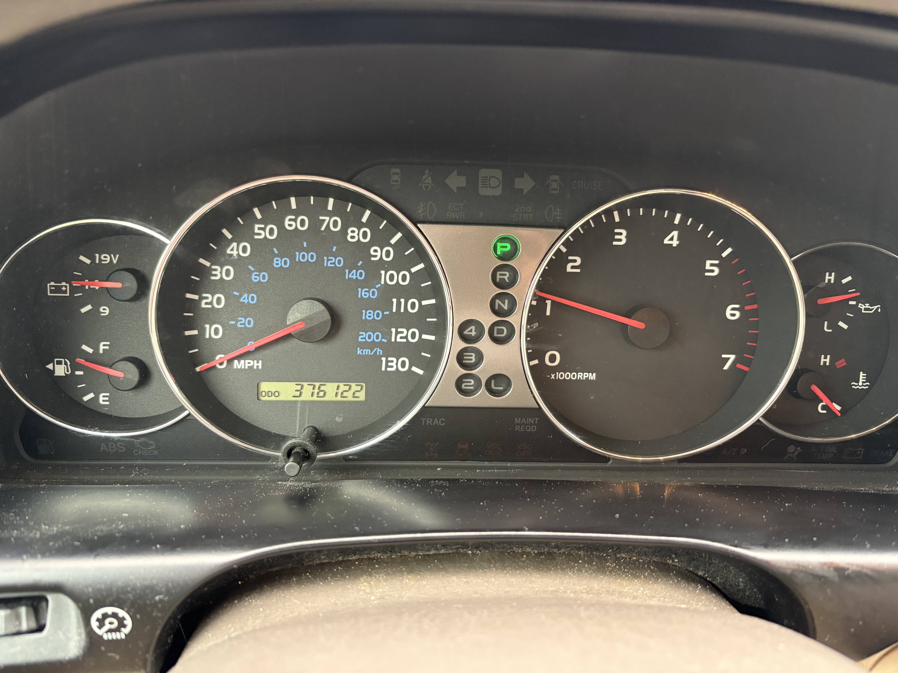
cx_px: 449
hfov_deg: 67.3
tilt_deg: -27.9
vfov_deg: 53.1
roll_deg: -4.8
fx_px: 674
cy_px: 336
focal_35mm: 26
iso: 320
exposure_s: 1/60
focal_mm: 5.96
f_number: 1.6
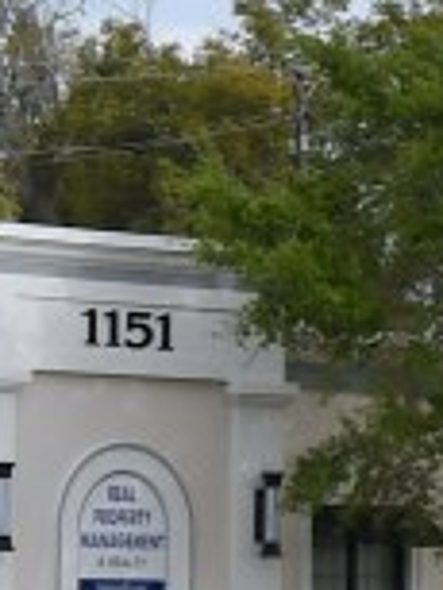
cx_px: 2673
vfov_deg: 6.1
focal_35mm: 326
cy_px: 609
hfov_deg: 3.8
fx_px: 5555
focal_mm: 24
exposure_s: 1/400
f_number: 10
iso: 200
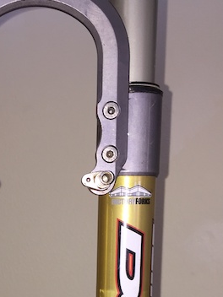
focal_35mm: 66
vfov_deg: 27.4
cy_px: 310
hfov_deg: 21.7
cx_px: 16
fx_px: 567
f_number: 2.2
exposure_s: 1/30
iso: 32
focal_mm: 4.15
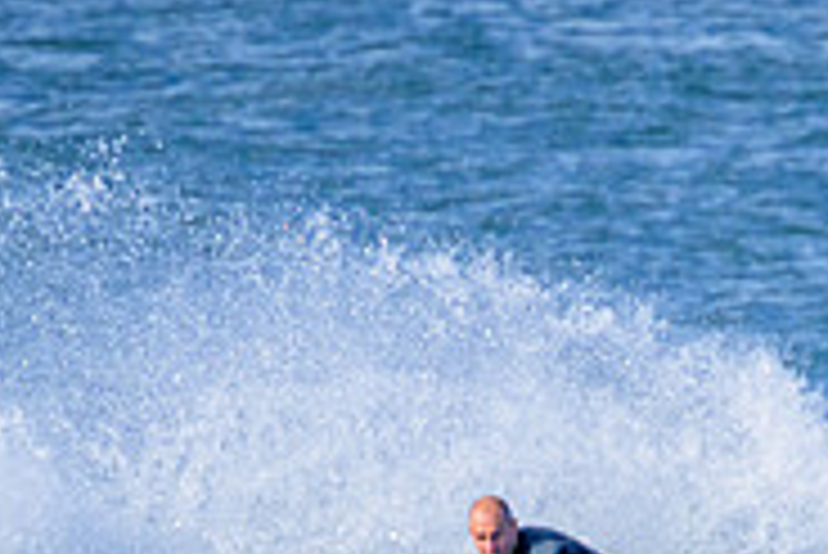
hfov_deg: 0.8
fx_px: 58004
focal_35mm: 2520
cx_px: 760
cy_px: 718
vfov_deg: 0.5
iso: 2200
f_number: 11
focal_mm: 800
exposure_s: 1/2000
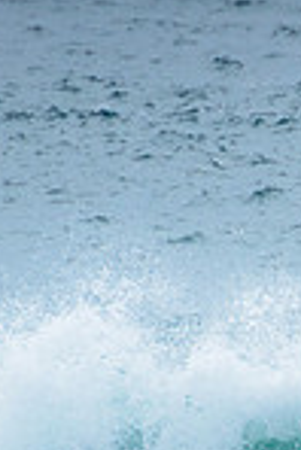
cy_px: 437
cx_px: 792
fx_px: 23972
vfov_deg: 1.1
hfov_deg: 0.7
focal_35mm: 1916
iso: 500
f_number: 7.1
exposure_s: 1/1600
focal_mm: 400
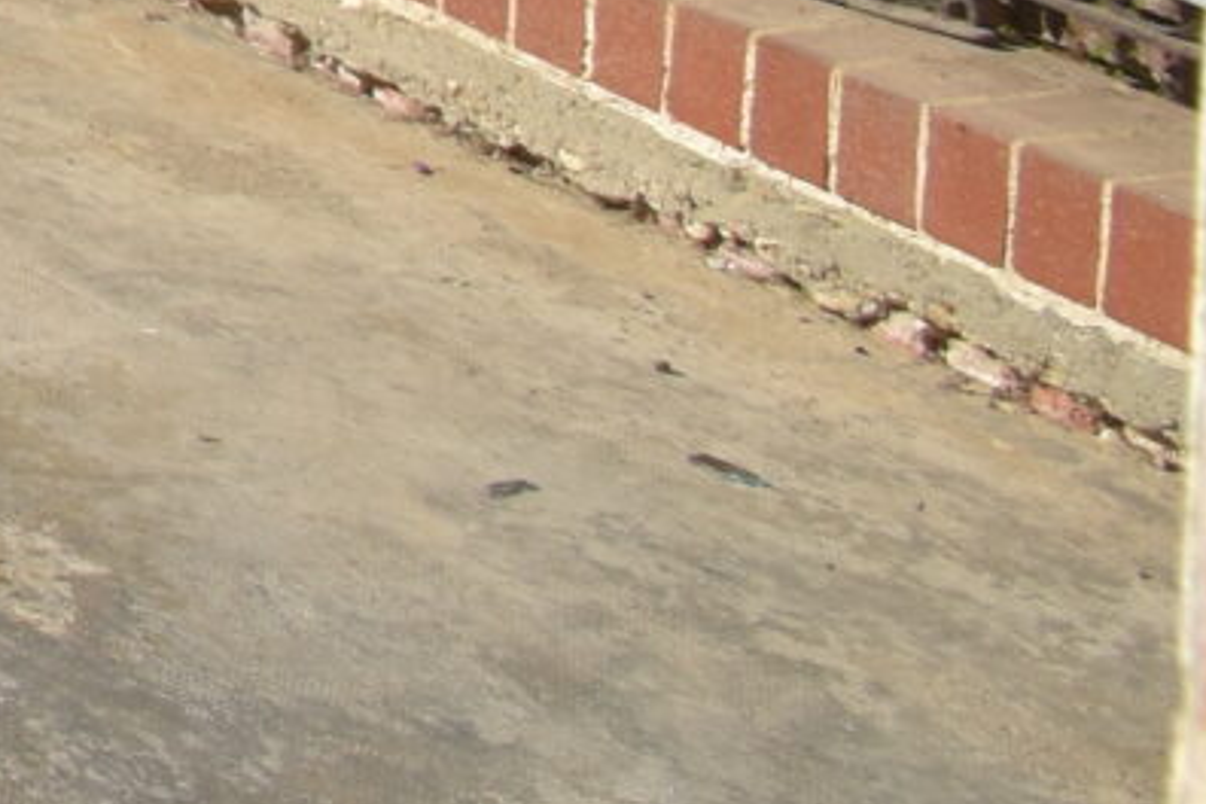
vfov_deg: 10.6
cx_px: -2470
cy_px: -1469
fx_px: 3249
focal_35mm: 97
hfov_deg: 11.3
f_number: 10
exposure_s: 1/200
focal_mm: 10
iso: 100
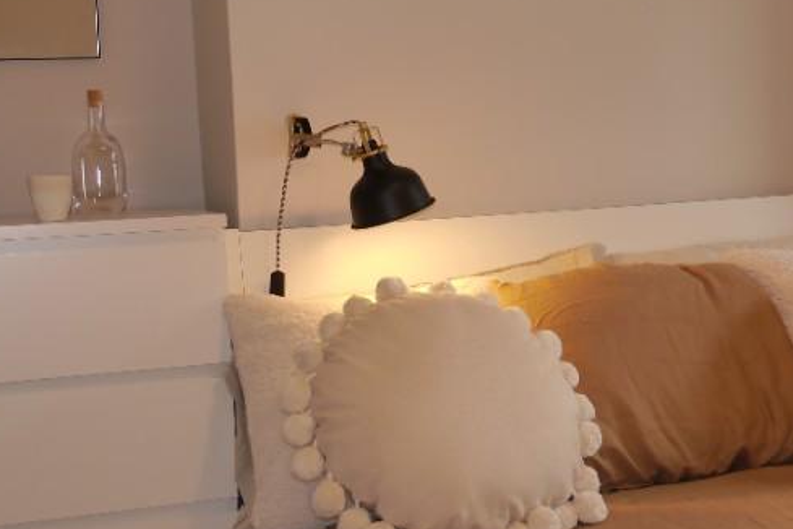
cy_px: 184
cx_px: 472
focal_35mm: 61
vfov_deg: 22.2
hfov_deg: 32.8
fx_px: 1344
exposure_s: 1/125
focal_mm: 14
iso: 320
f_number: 3.5
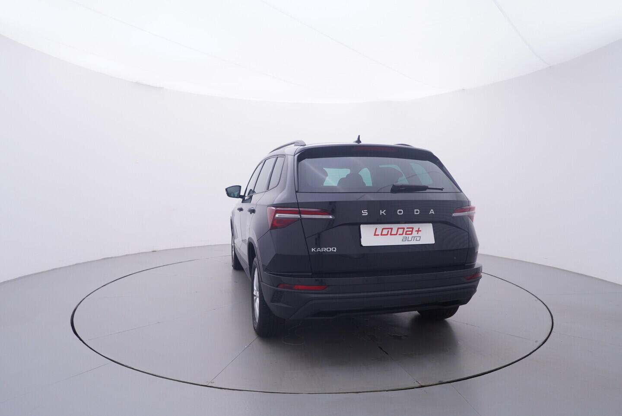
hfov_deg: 77.3
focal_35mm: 22
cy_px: 208
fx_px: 389
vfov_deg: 56.2
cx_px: 311
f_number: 5
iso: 200
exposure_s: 1/80
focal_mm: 15
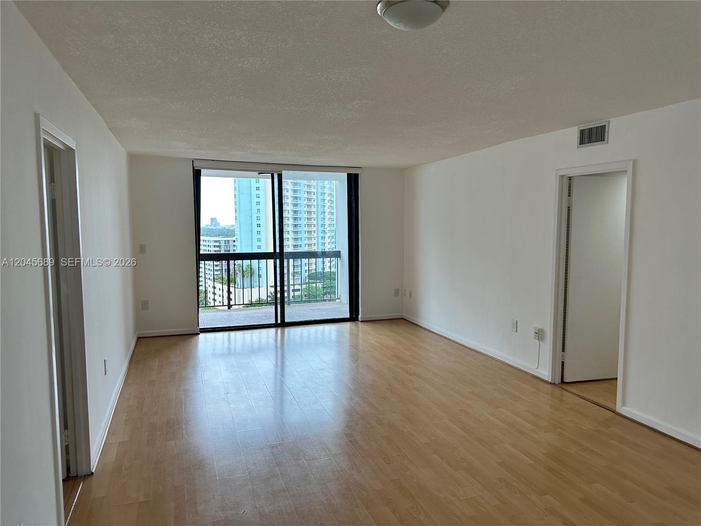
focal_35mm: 24
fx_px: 486
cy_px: 263
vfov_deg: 56.8
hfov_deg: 71.6
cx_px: 350
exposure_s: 1/496
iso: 80
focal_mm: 6.86
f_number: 1.78
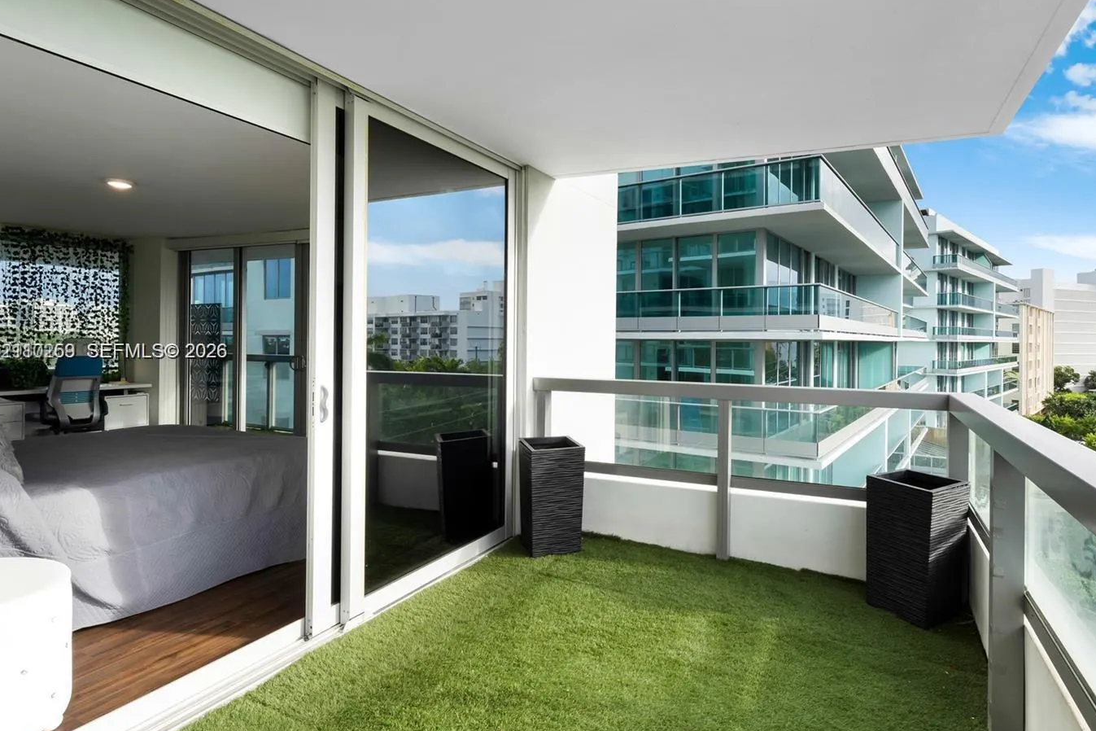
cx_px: 625
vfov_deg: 64.5
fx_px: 578
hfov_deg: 86.4
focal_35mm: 19
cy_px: 352
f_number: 11
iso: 100
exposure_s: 1/10
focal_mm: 16
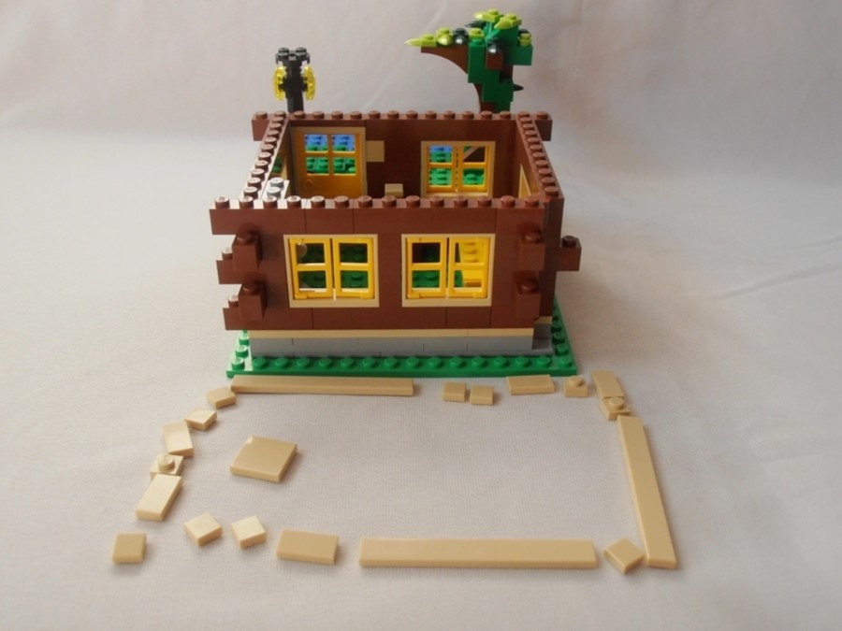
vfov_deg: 38.7
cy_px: 316
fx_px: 900
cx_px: 421
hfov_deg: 50.1
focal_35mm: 37
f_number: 3.9
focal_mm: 6.61
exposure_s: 1/60
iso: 80
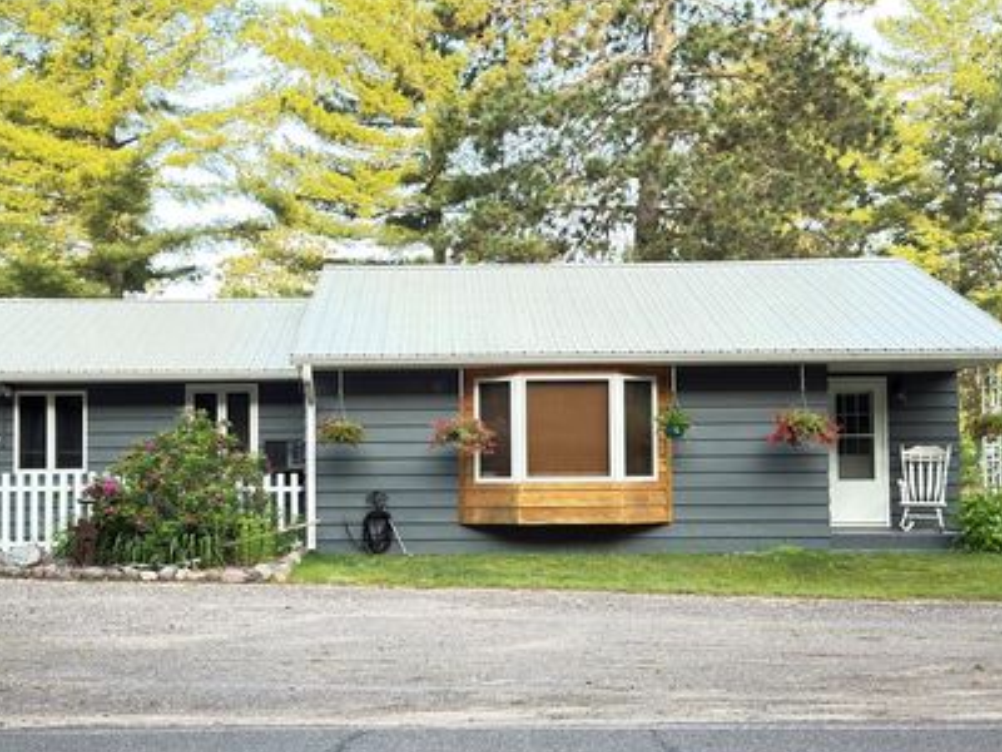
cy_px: 422
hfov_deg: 42.0
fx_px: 1303
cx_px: 451
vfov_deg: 32.1
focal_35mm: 45
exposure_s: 1/229
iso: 160
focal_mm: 6.76
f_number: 1.78
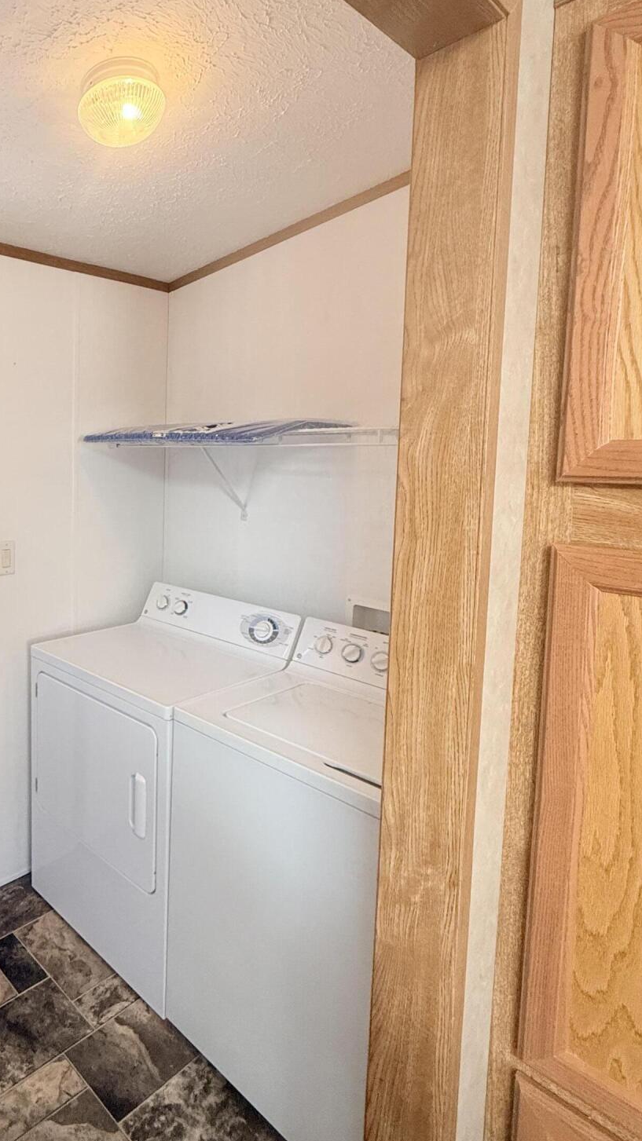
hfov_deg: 48.6
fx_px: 636
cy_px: 506
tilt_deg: -4.5
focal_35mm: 21
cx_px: 79
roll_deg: -0.8
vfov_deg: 83.5
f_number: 2.2
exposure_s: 1/120
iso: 200
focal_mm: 2.22
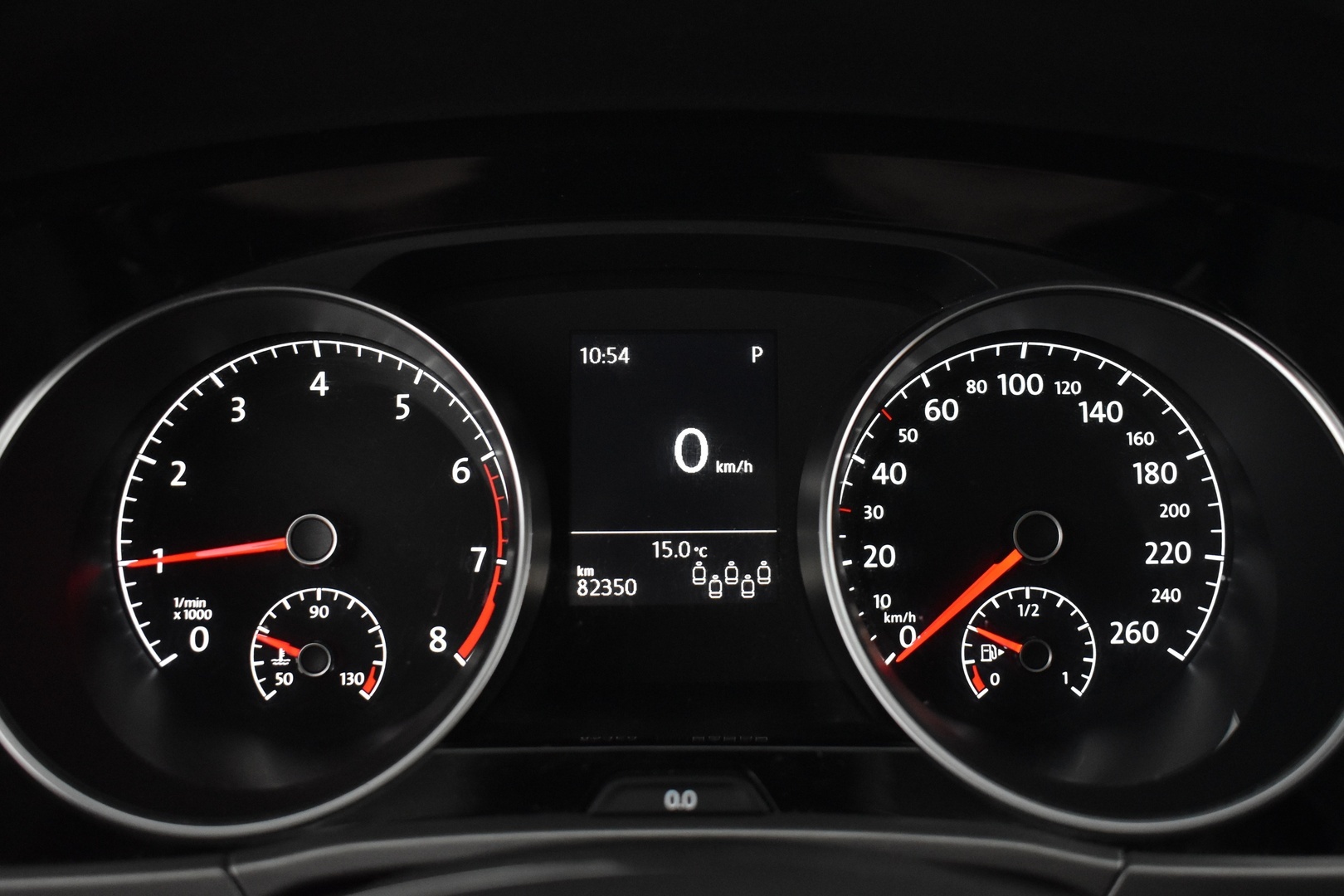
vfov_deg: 35.5
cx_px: 672
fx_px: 1400
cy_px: 448
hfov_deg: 51.3
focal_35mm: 38
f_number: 4
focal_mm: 25
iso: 3200
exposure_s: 1/40
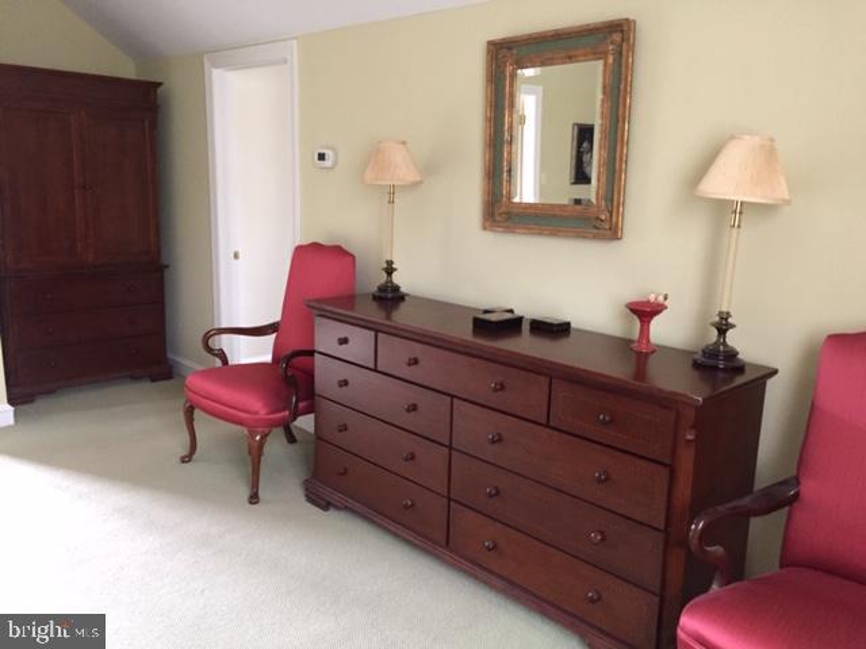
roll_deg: -0.4
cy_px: 324
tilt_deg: -12.0
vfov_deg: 48.2
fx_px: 726
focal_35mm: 29
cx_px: 433
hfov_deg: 61.7
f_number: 2.2
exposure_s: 1/17
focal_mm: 4.15
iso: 250
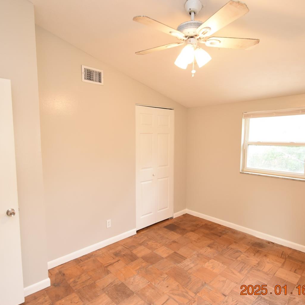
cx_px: 152
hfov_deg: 74.8
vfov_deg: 74.8
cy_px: 155
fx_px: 199
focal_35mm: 20
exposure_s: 1/60
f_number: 3.5
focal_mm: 10
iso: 1000
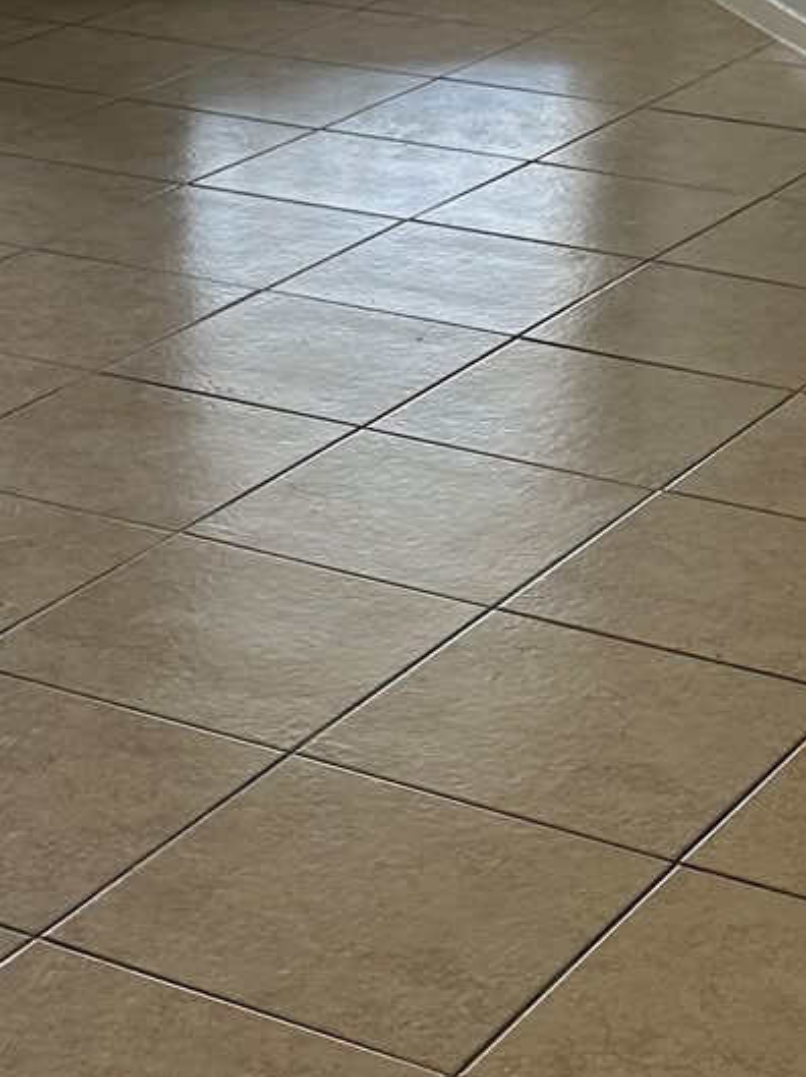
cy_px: 664
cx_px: 309
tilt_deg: -24.4
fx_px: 2891
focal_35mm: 93
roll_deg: -0.6
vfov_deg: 21.1
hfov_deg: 15.9
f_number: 1.78
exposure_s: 1/121
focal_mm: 6.86
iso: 125
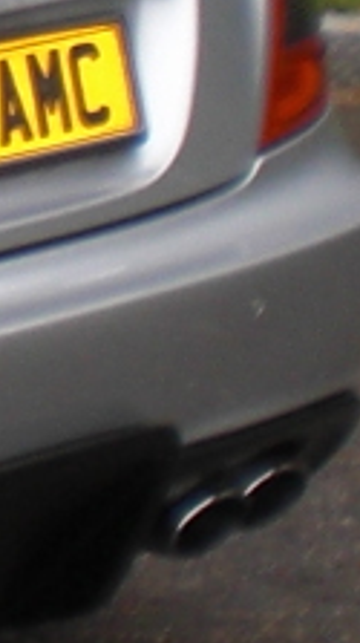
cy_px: -37
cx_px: -1040
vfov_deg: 7.2
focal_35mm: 297
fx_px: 5054
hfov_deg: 3.9
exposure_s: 1/160
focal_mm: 6.3
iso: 64
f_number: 3.1
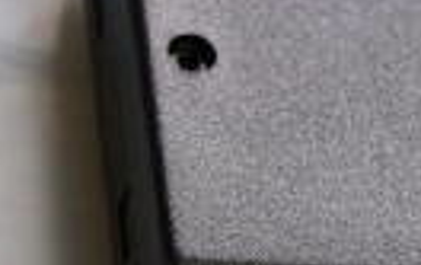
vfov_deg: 5.9
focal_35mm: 222
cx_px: -290
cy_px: 385
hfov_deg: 9.1
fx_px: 2551
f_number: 5
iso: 1600
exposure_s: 1/60
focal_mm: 30
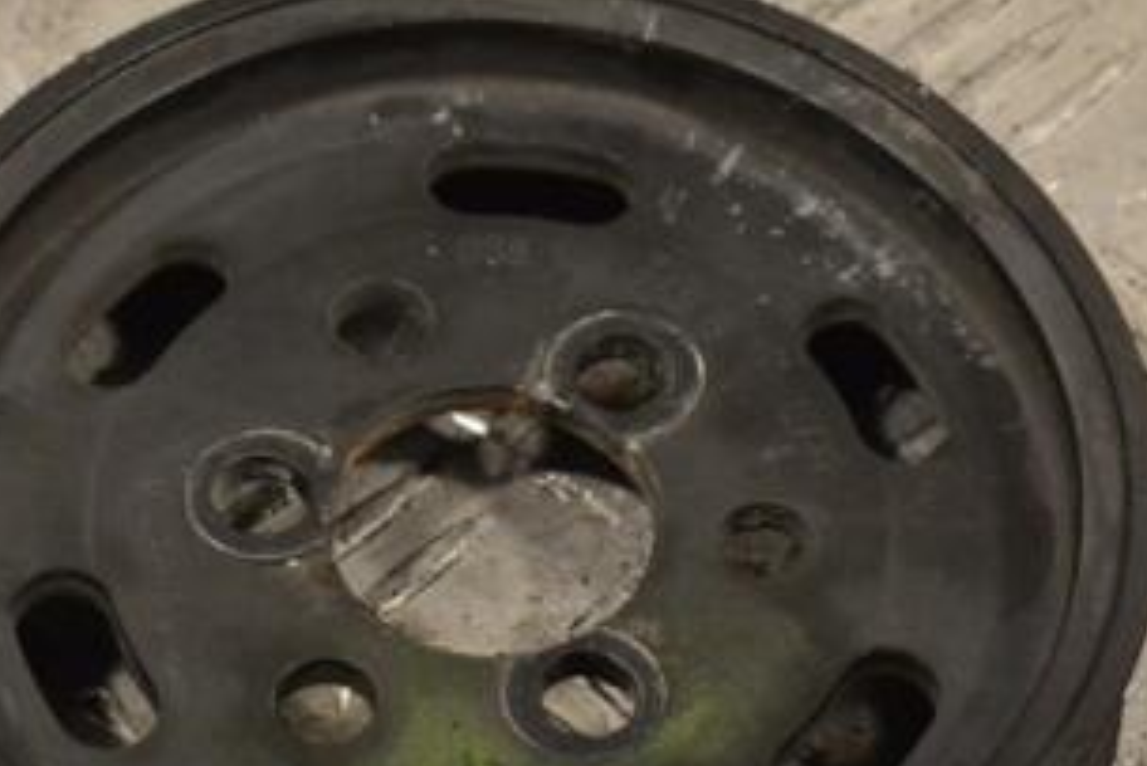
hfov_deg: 14.4
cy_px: 445
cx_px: 438
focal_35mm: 142
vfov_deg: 9.7
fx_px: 4526
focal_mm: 48
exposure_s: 1/400
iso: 3200
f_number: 10
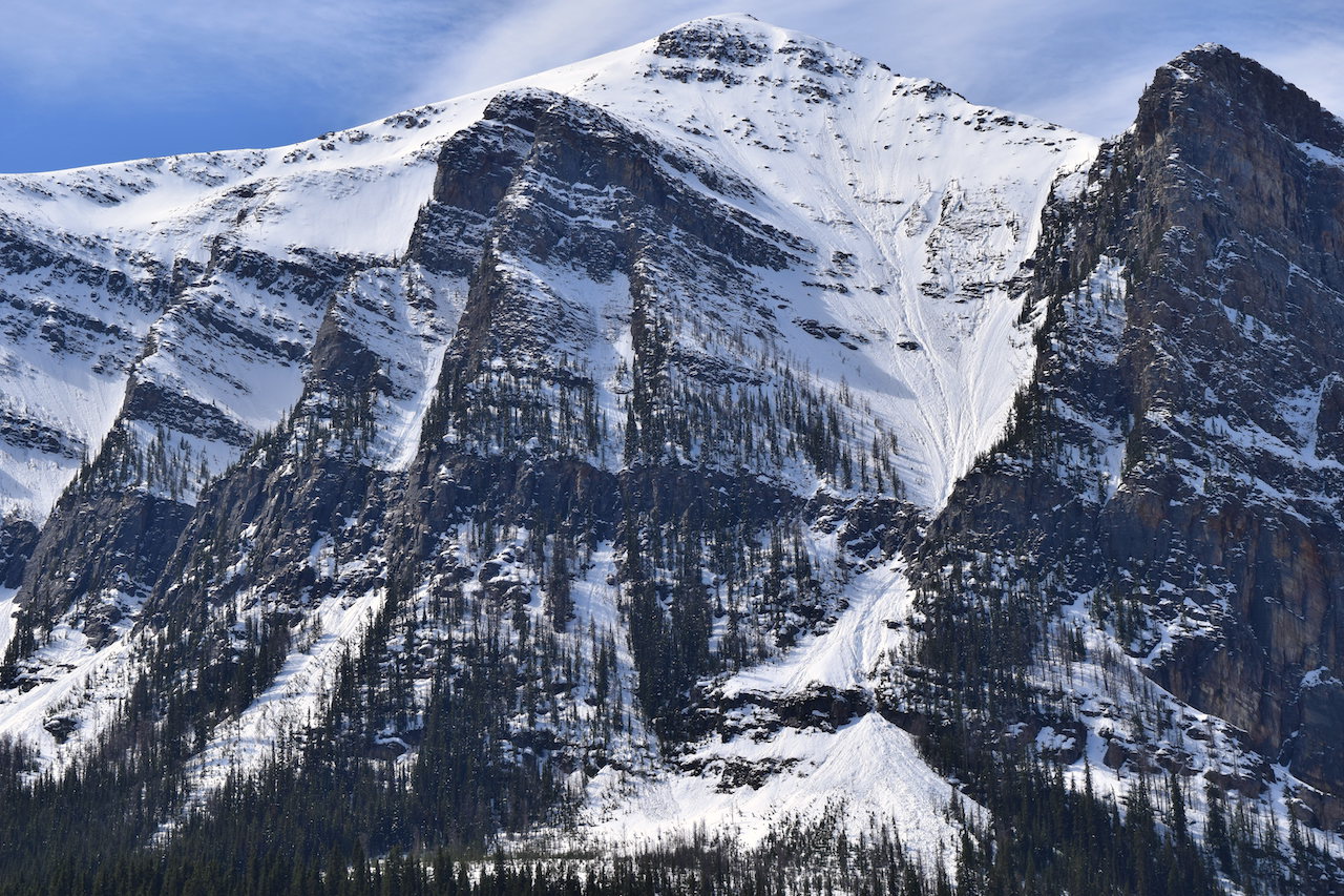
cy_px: 448
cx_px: 672
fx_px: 3079
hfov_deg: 24.6
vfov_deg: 16.5
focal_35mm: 82
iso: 200
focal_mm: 55
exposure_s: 1/500
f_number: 11
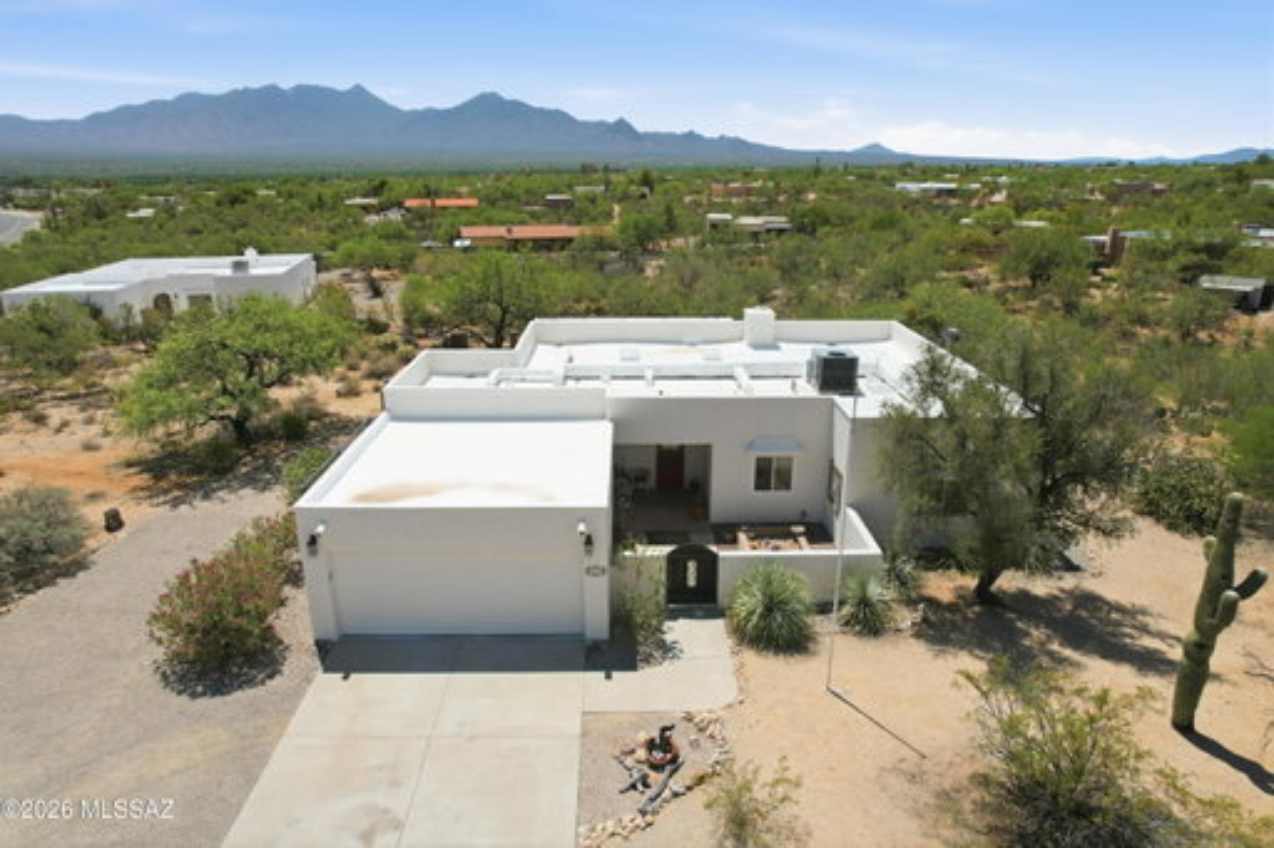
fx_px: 778
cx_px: 637
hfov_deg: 78.6
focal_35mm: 22
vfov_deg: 57.2
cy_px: 424
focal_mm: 8.4
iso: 100
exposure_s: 1/2500
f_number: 2.8
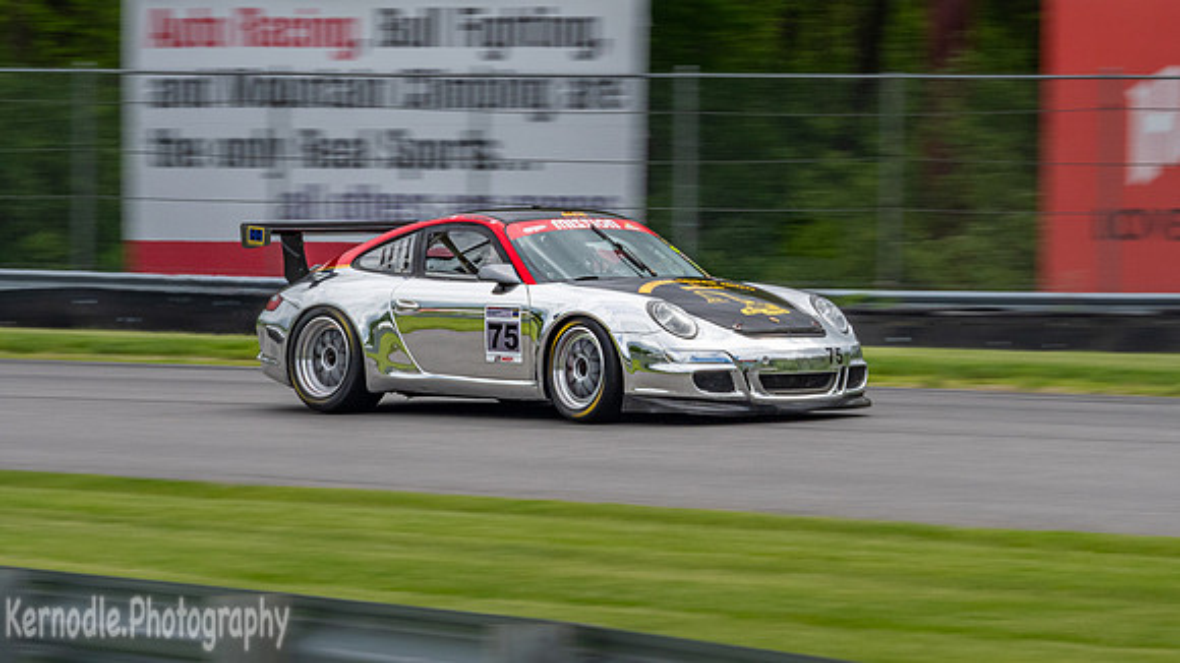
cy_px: 321
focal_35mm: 334
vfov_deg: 3.6
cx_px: 590
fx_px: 10460
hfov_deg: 6.5
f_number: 22
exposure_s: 1/125
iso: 640
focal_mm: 150
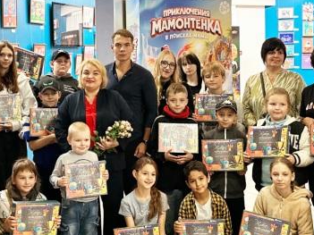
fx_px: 635
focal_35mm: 70
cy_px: 75
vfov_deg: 20.9
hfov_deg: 27.7
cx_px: 113
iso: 250
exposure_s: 1/50
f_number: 1.78
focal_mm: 6.86
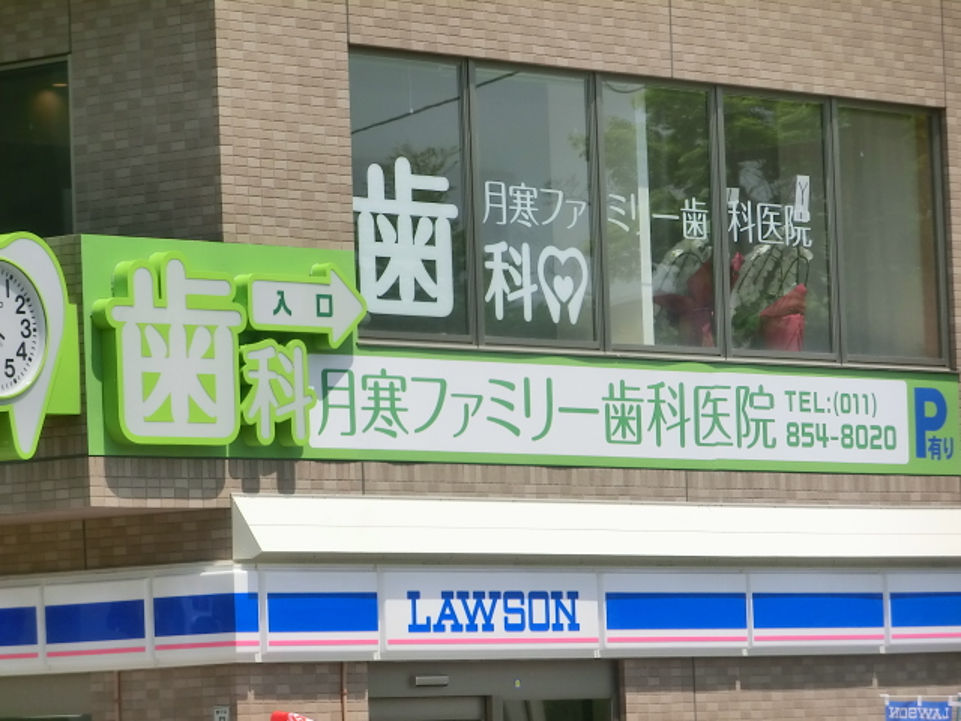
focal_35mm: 240
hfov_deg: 8.2
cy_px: 360
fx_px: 6663
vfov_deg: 6.2
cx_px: 480
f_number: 5.7
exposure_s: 1/500
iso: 80
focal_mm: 42.54
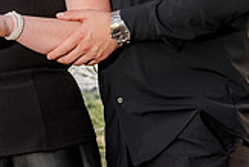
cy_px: -65
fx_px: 1551
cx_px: -52
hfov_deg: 9.1
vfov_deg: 6.1
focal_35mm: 224
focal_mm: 63
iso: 250
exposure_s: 1/250
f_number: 5.6
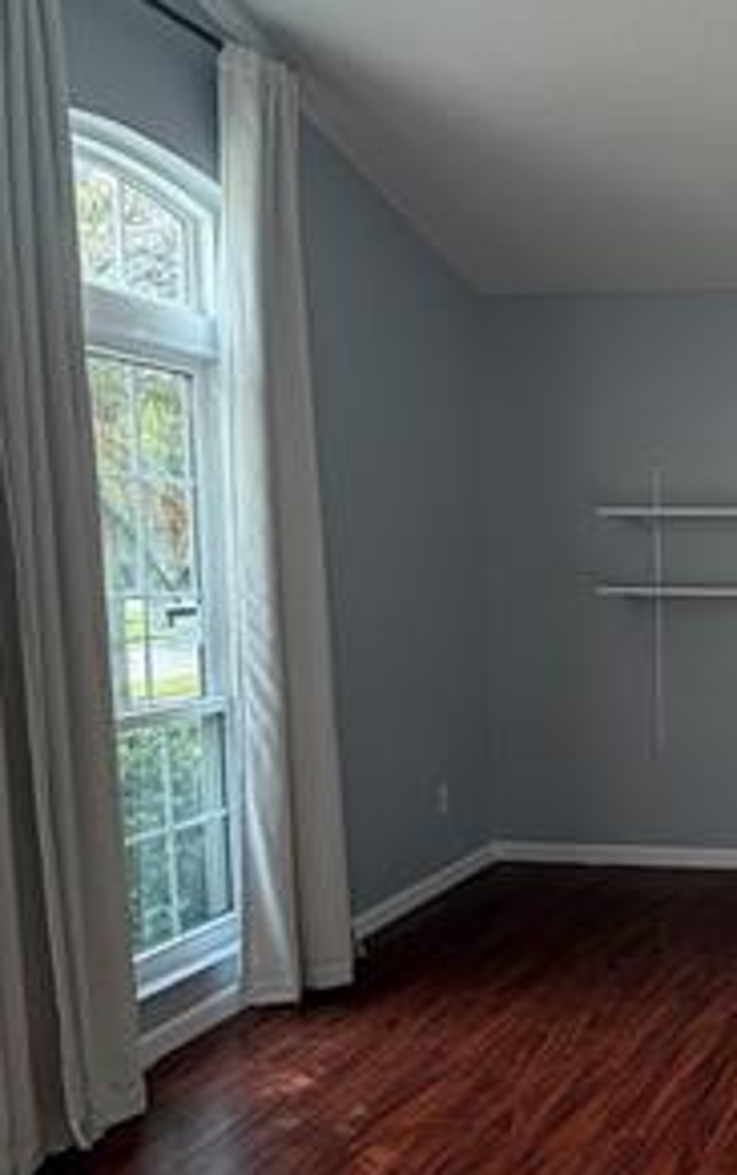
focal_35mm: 39
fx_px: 1251
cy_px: 696
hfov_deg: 28.8
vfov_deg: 50.1
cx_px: 866
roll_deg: -0.3
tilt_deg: -6.8
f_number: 2.2
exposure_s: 1/121
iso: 100
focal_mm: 2.22
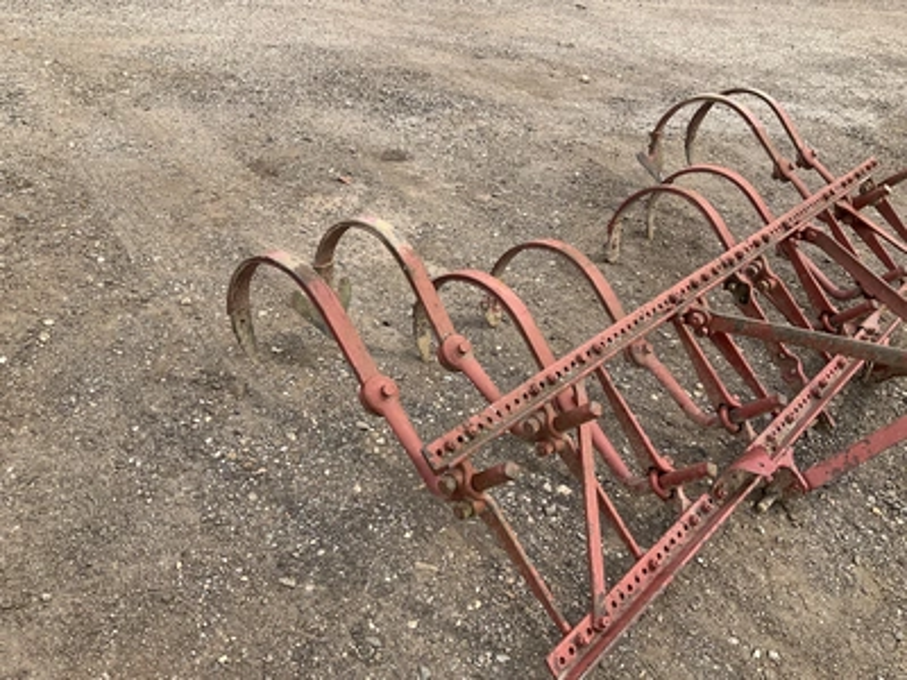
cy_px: 340
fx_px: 760
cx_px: 454
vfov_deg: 48.2
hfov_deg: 61.7
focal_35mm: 29
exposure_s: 1/929
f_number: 1.8
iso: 25
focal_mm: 3
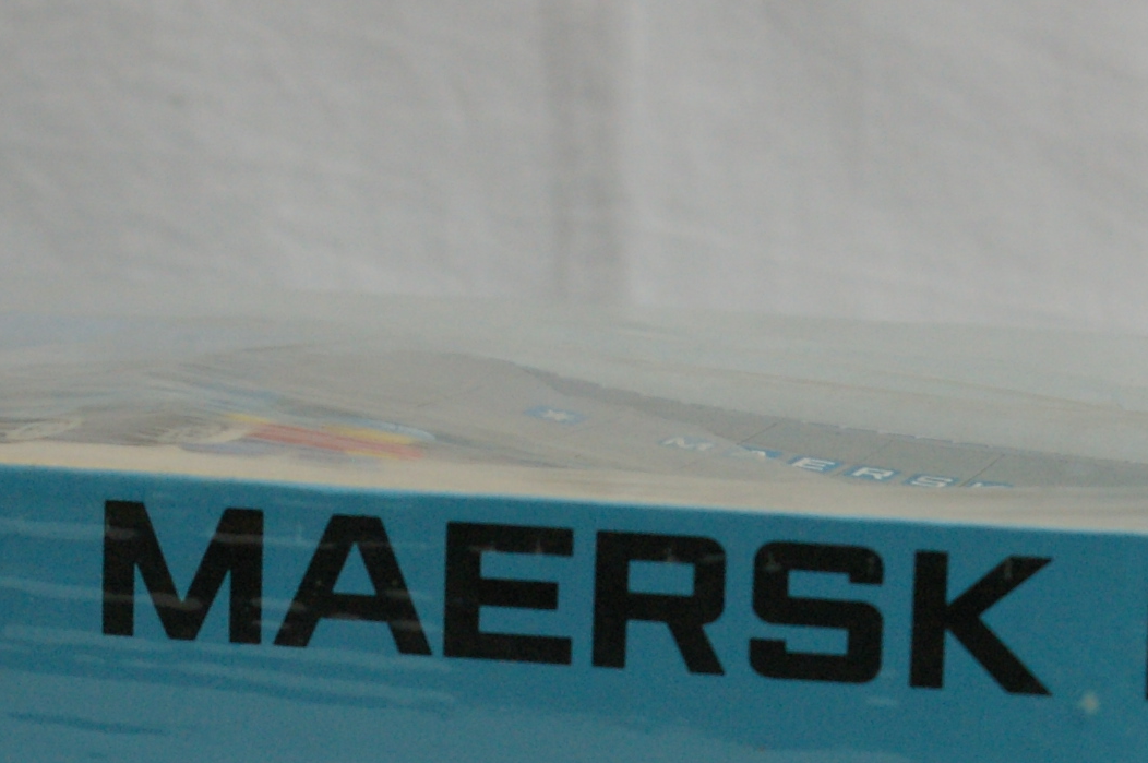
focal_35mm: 184
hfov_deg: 11.1
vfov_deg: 7.4
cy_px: 966
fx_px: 5875
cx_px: 1028
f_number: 6.7
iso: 800
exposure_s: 1/30
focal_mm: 43
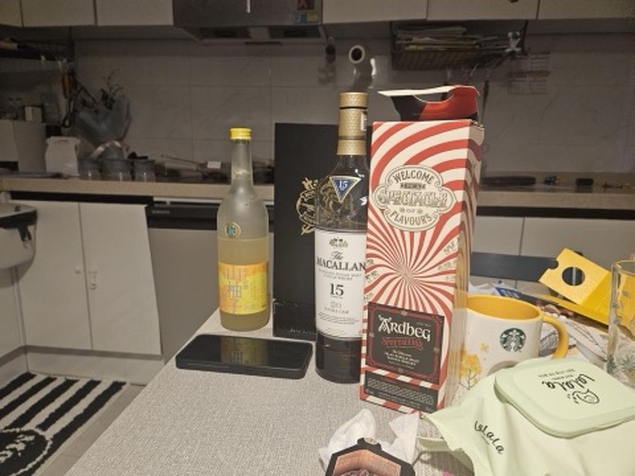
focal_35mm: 23
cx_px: 318
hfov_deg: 73.9
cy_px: 238
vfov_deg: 58.9
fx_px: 422
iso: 800
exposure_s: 1/120
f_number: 1.8
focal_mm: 5.4
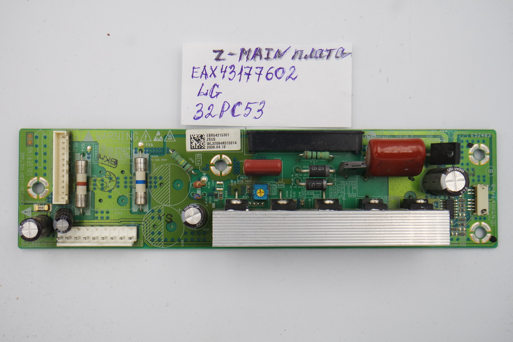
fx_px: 684
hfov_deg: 41.1
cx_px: 256
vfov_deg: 28.1
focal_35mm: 48
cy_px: 171
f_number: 4.5
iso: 160
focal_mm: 18
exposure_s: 1/125
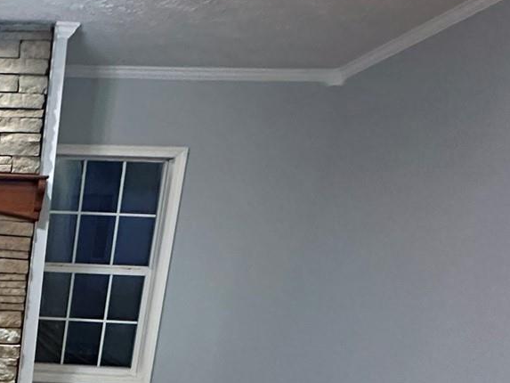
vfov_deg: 26.9
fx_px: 737
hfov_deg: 29.4
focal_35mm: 50
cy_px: 414
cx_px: -180
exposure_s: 1/60
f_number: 2.2
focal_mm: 2.22
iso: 800
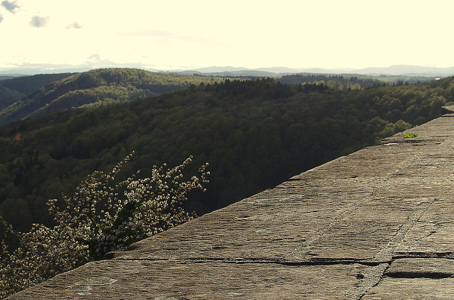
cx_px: -15
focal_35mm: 80
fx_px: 1006
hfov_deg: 24.1
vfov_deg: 16.9
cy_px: 187
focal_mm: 20
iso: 100
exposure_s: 1/320
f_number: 8
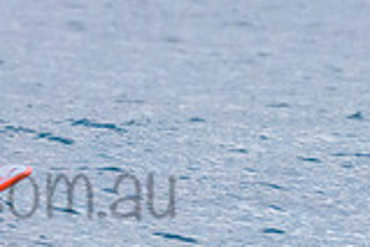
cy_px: 67
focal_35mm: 2231
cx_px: -18
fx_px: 22928
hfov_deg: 0.9
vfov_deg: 0.6
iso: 2800
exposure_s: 1/2000
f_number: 5.6
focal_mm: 500
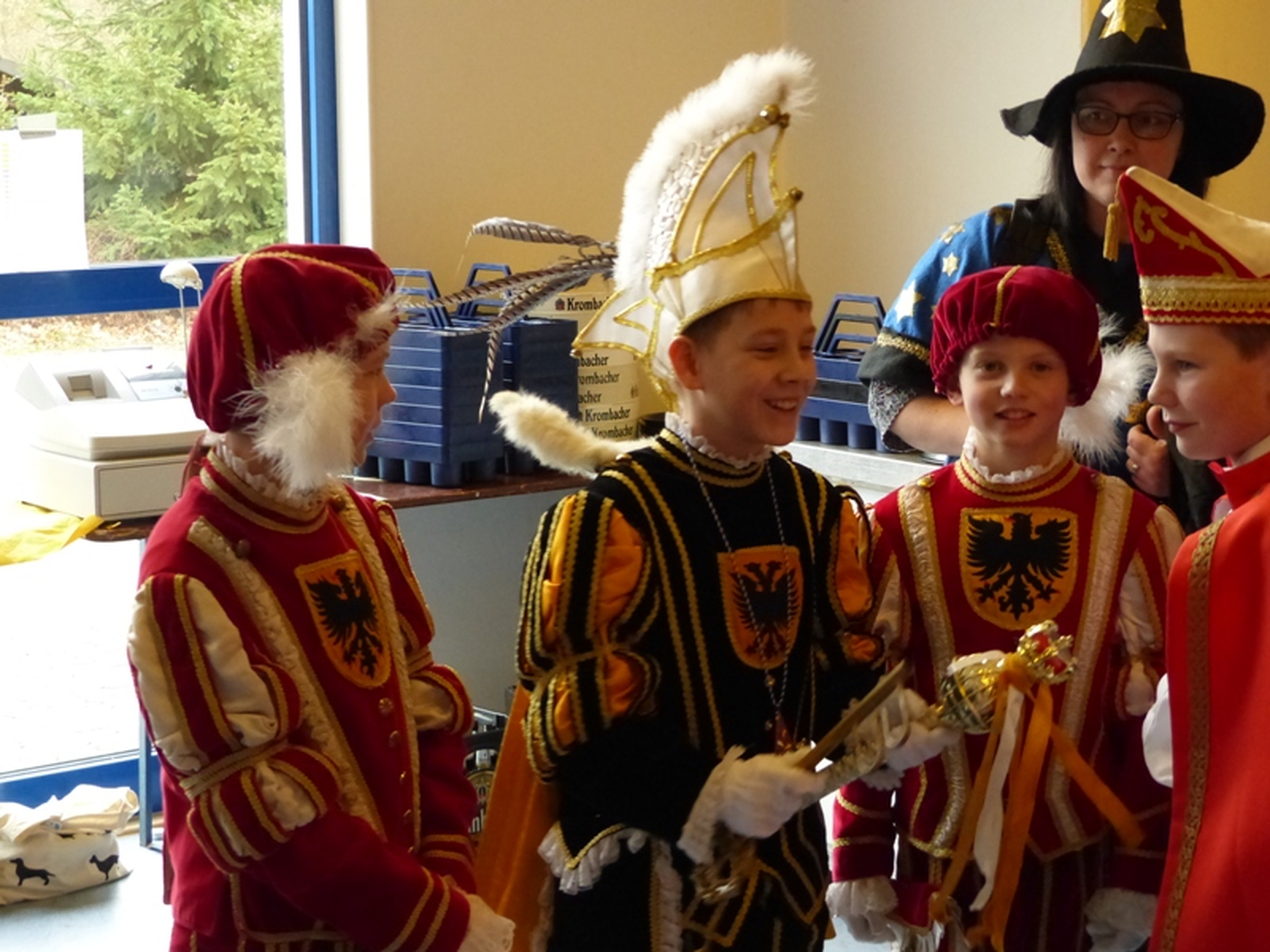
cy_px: 476
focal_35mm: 75
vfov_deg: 19.6
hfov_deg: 26.0
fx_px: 2752
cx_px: 635
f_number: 2.8
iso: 800
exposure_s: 1/125
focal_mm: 13.5
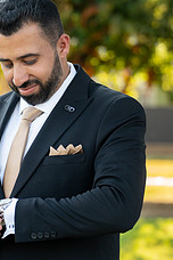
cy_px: 186
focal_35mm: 150
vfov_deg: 13.7
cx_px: 56
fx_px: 1081
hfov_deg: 9.1
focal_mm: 76
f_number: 2.8
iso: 320
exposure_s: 1/500
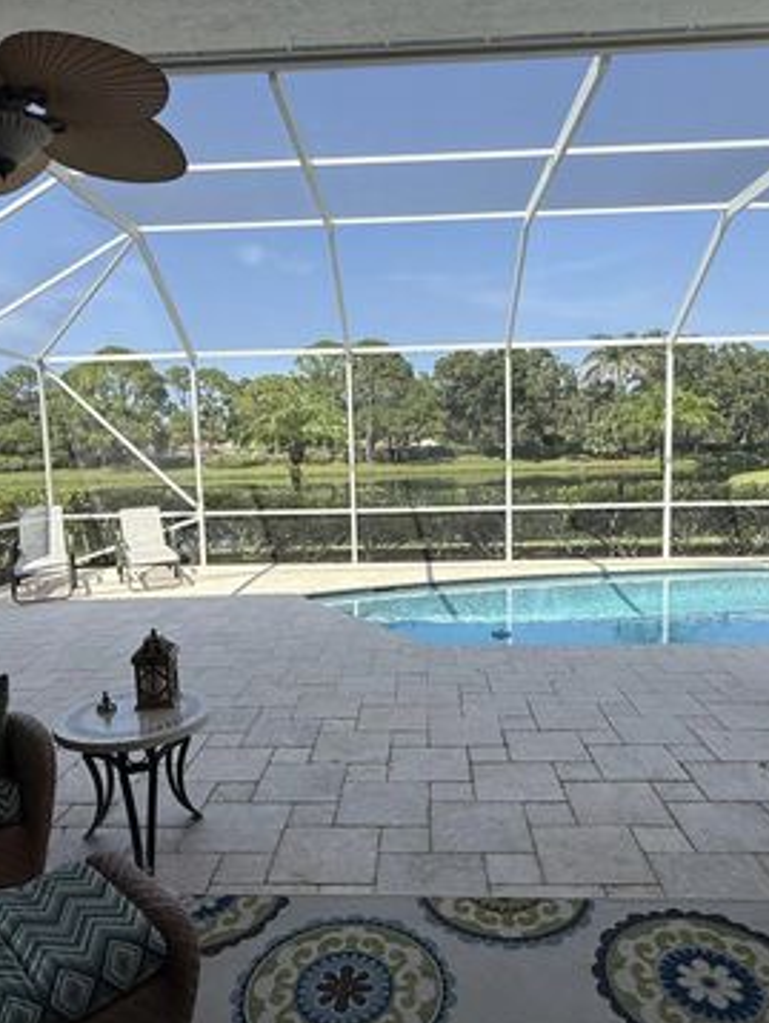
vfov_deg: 69.3
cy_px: 532
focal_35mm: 25
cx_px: 389
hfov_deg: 54.9
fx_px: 740
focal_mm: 2.22
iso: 50
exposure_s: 1/1001
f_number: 2.2
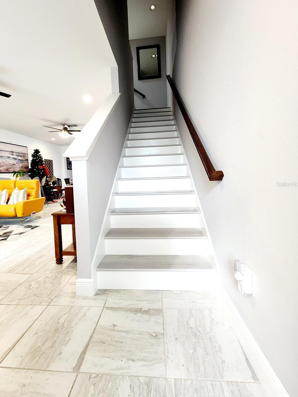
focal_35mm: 14
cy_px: 184
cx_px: 141
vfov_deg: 101.9
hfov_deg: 85.6
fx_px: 161
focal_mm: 2.2
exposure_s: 1/60
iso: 400
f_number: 2.2
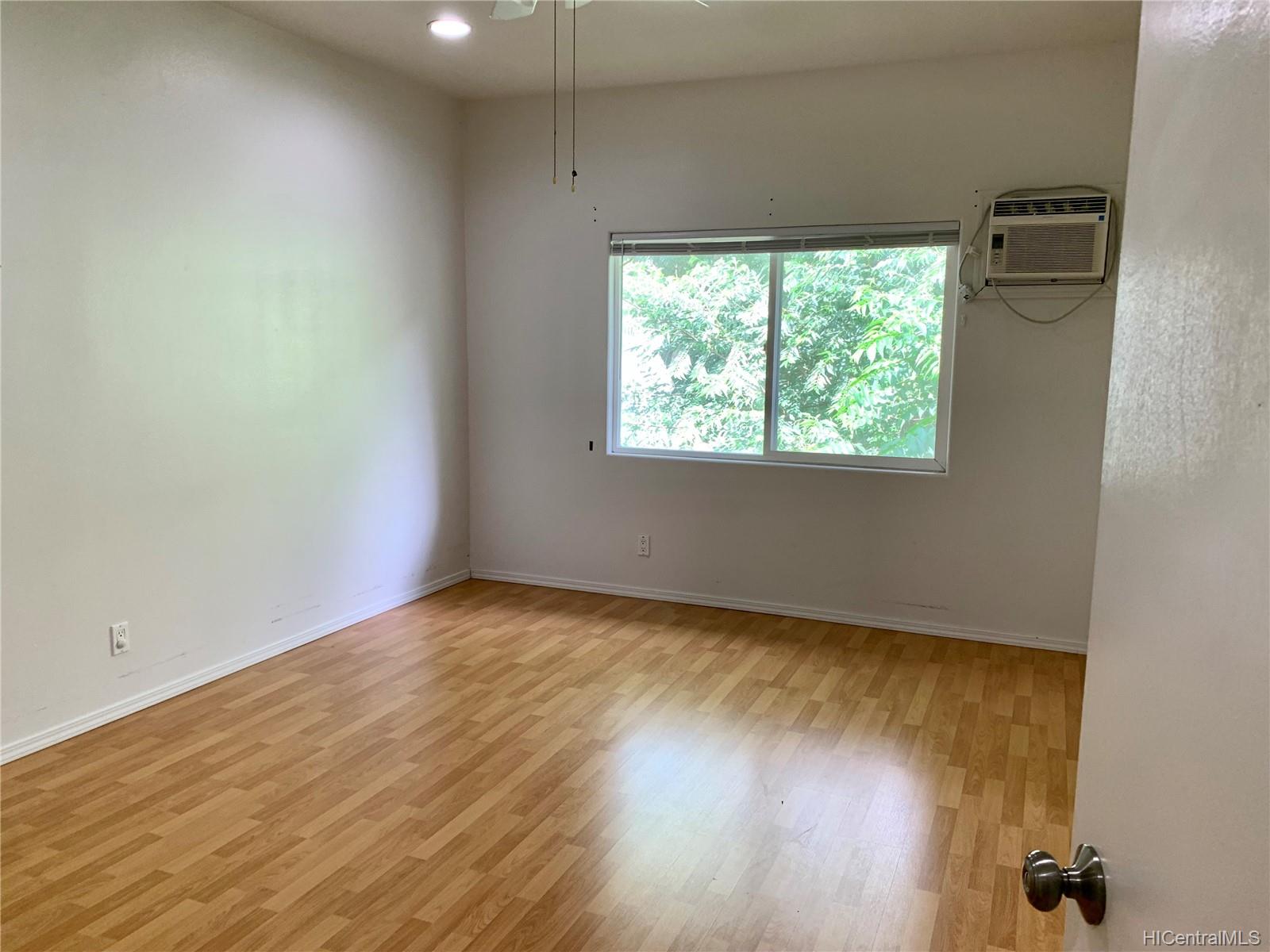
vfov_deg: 53.1
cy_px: 476
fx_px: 954
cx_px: 635
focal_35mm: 26
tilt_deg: -8.7
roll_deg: -0.8
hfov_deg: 67.3
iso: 50
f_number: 1.8
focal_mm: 4.25
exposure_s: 1/60
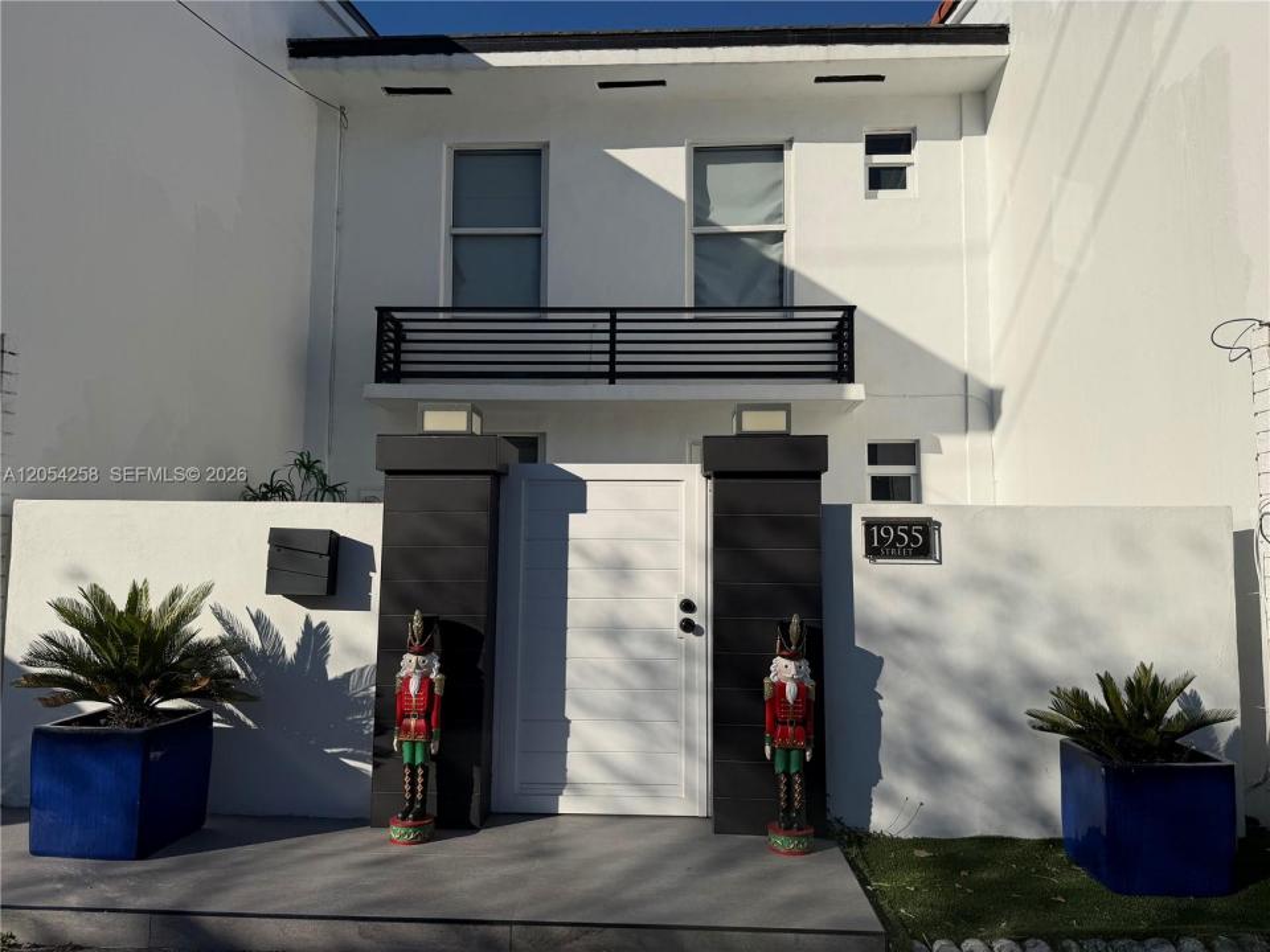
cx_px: 635
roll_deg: +0.4
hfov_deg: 71.6
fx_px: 881
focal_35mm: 24
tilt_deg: +5.6
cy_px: 476
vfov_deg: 56.8
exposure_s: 1/11905
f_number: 1.78
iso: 80
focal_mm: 6.76
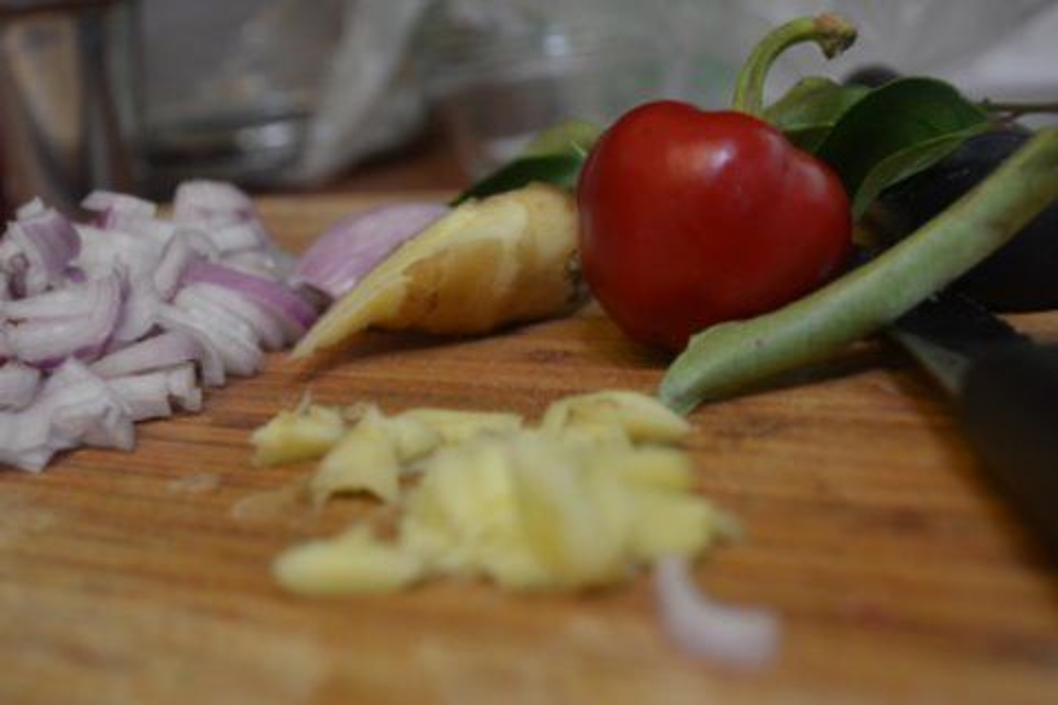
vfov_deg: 29.9
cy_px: 352
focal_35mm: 45
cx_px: 529
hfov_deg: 43.6
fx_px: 1322
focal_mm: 30
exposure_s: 1/30
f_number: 4.5
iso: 800
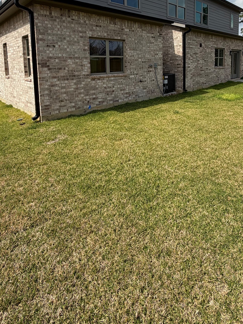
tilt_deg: -5.3
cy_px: 85
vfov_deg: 71.7
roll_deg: +0.6
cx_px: 137
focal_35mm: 22
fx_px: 206
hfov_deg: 60.9
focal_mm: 2.22
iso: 20
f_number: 2.2
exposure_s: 1/942
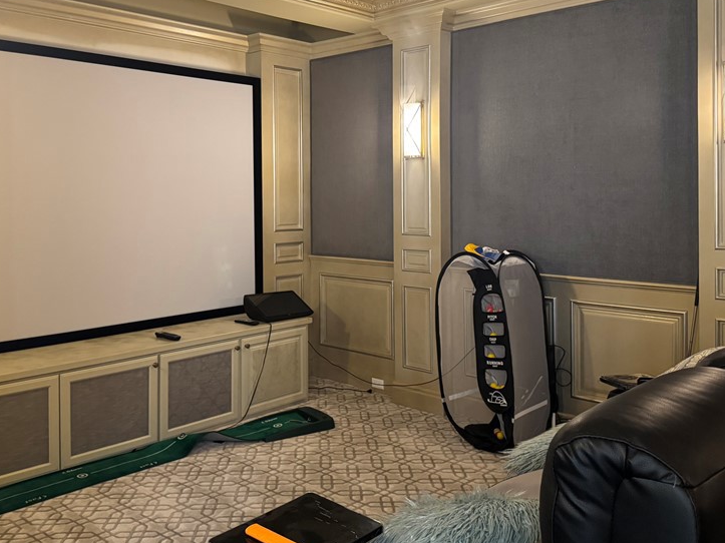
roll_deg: +0.7
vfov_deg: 41.4
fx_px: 712
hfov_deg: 53.8
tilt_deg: -0.2
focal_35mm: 34
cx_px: 314
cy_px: 195
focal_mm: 6.76
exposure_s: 1/40
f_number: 1.78
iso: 640
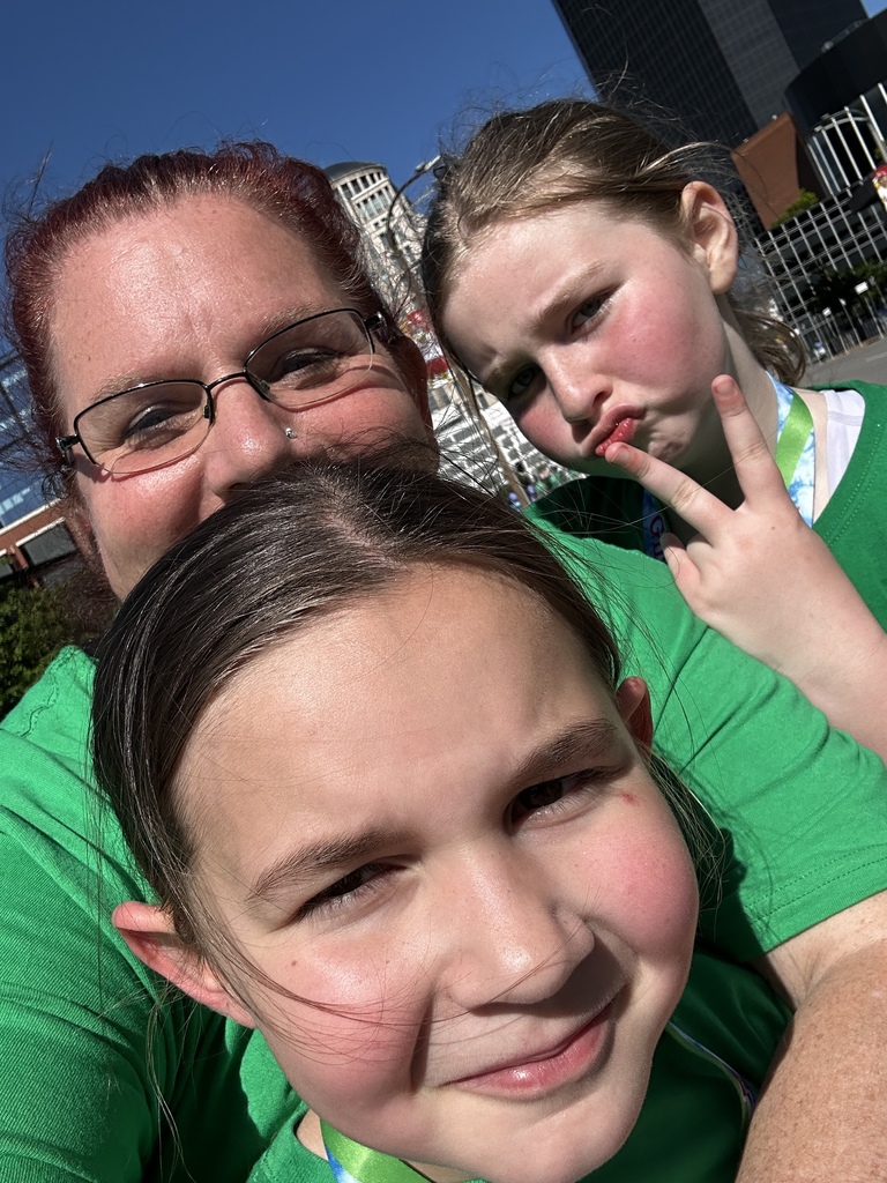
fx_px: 1025
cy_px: 592
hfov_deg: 46.8
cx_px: 444
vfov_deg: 60.0
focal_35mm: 30
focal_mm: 2.69
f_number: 1.9
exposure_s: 1/2242
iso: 25
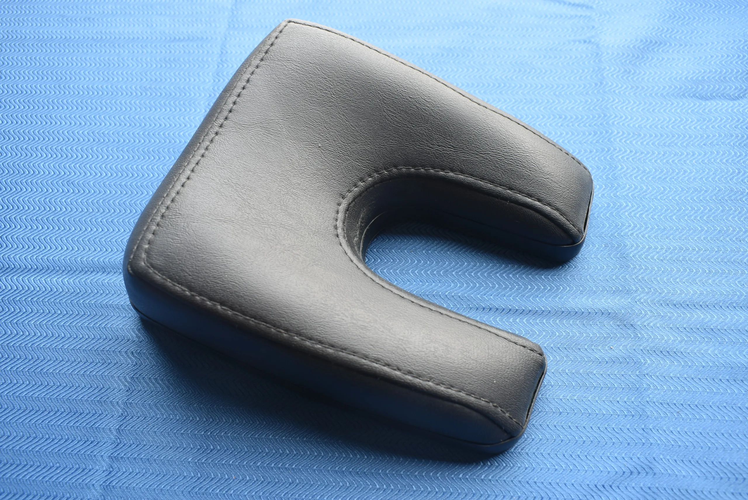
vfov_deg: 43.7
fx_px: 624
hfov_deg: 61.9
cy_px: 250
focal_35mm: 30
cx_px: 374
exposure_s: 1/125
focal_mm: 20
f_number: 5.6
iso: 360
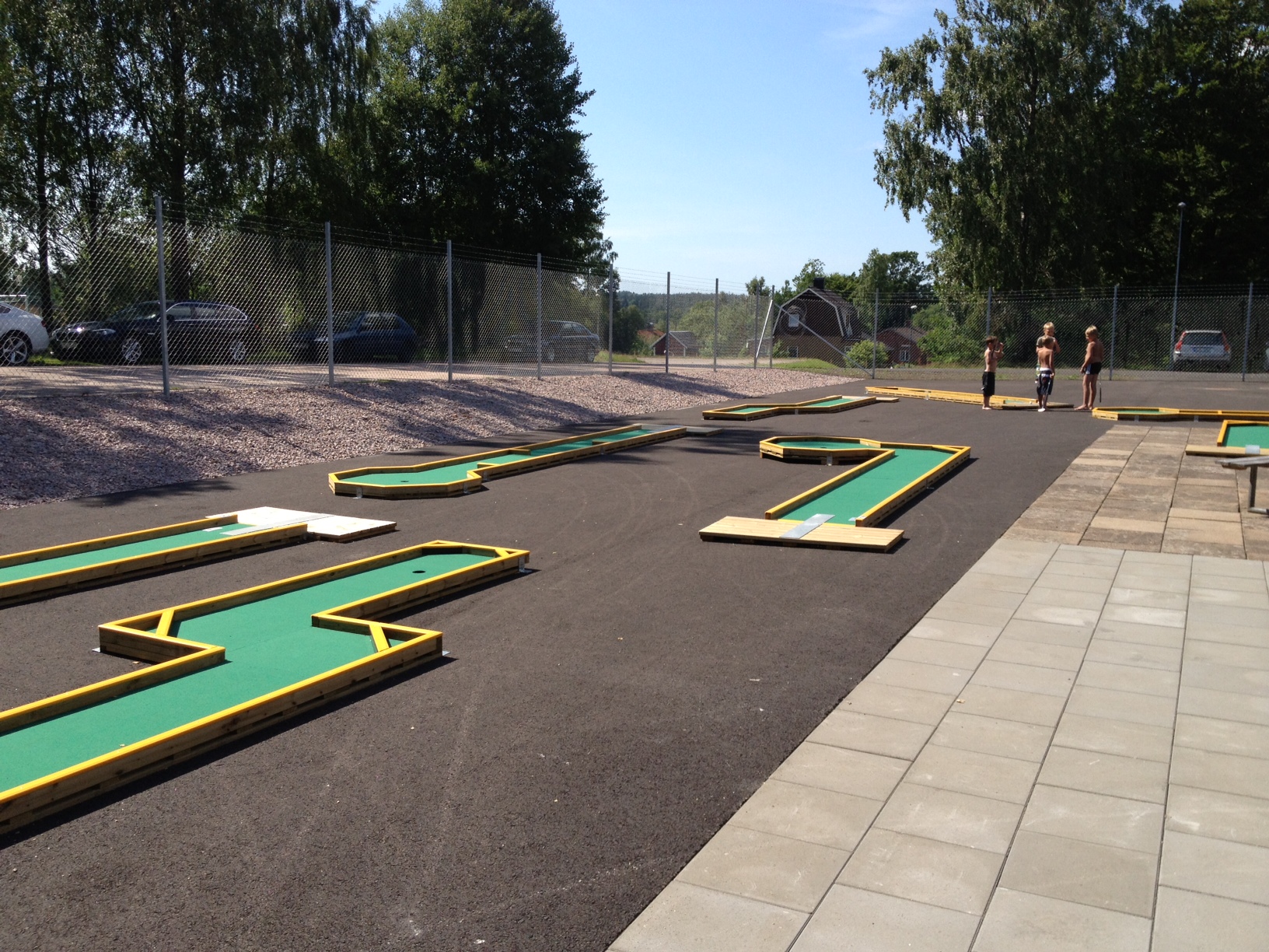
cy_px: 476
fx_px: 1283
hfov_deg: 52.6
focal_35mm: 35
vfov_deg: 40.7
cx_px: 634
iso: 50
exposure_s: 1/1381
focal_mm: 4.28
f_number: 2.4
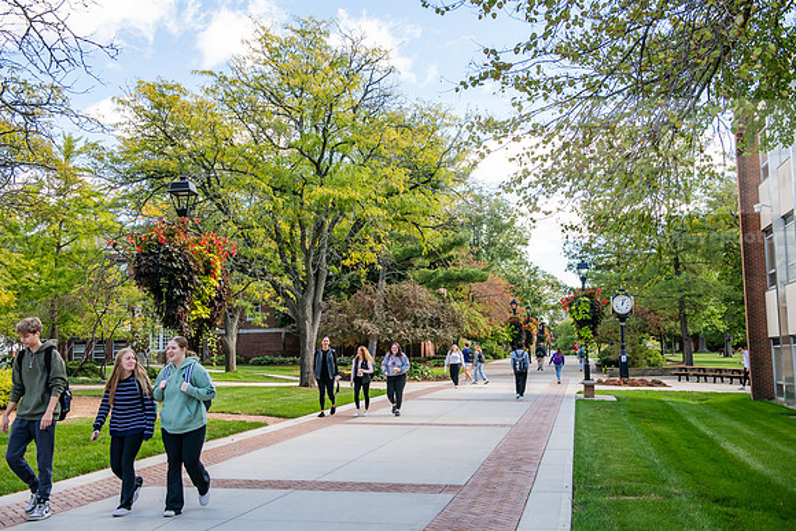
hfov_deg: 48.4
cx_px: 398
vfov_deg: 33.4
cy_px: 266
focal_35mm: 40
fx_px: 885
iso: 200
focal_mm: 40
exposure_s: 1/250
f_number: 5
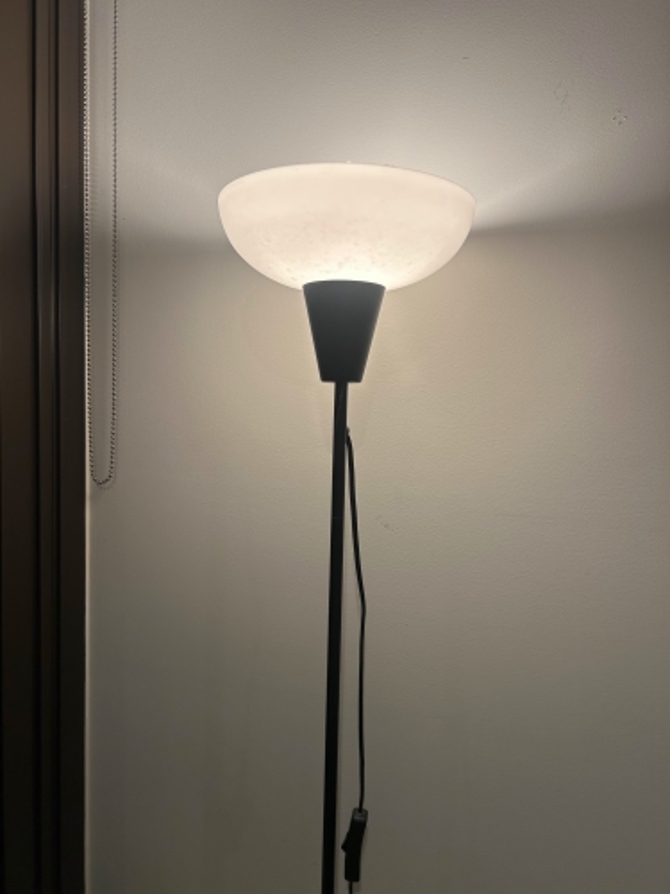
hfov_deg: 53.1
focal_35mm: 26
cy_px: 447
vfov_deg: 67.3
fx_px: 671
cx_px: 335
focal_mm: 5.7
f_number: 1.5
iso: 32
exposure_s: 1/100
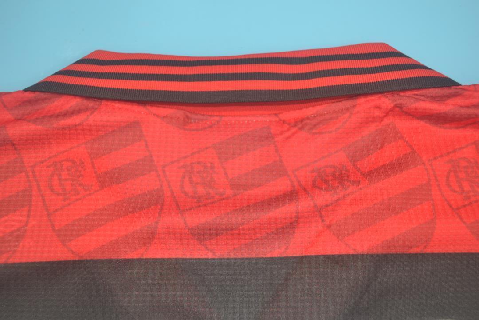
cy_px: 160
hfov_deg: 49.6
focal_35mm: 39
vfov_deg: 34.2
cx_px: 240
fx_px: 519
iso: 200
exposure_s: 1/60
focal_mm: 26
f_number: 4.2
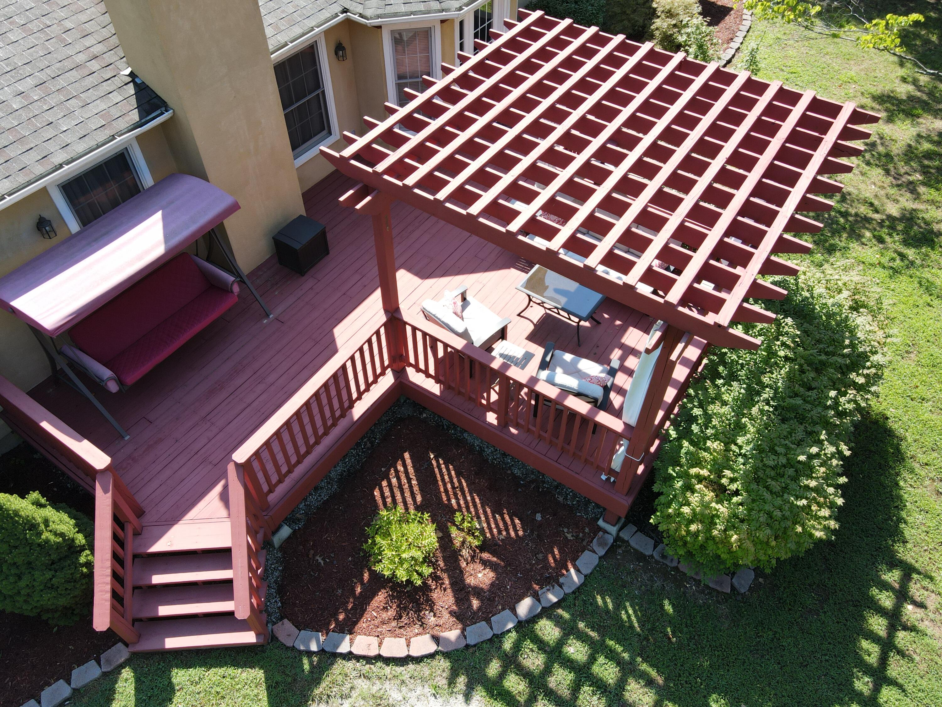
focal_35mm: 24
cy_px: 354
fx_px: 653
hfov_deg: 71.6
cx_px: 471
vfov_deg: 56.8
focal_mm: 4.5
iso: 100
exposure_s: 1/160
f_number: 2.8
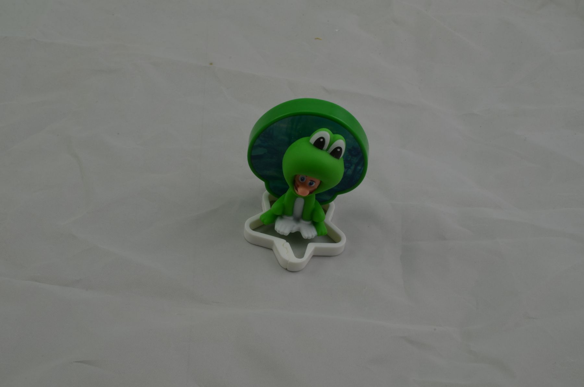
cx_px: 292
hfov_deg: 33.5
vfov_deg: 22.5
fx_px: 972
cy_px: 194
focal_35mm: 60
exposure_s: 1/3
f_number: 20
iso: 100
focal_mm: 40
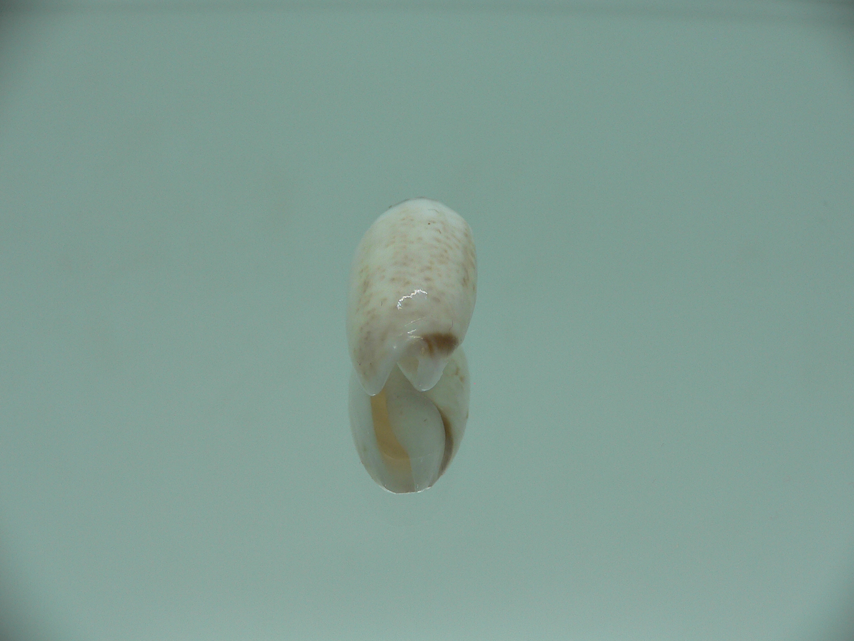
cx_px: 427
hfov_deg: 52.6
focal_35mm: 35
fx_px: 863
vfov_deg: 40.7
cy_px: 320
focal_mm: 4.6
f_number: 2.8
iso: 80
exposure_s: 1/80
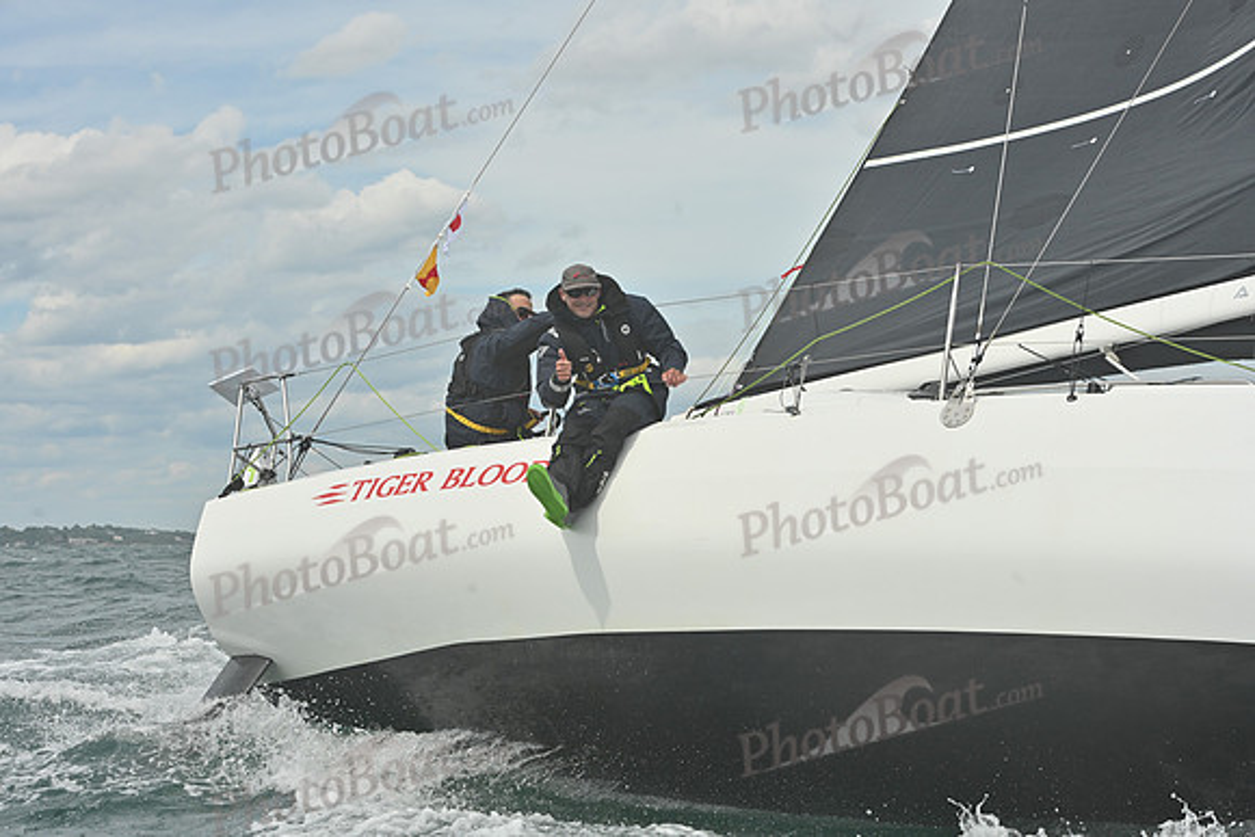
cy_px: 418
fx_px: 2720
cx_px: 628
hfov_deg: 26.0
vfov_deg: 17.5
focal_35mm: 78
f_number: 11
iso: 320
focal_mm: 78
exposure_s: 1/1250
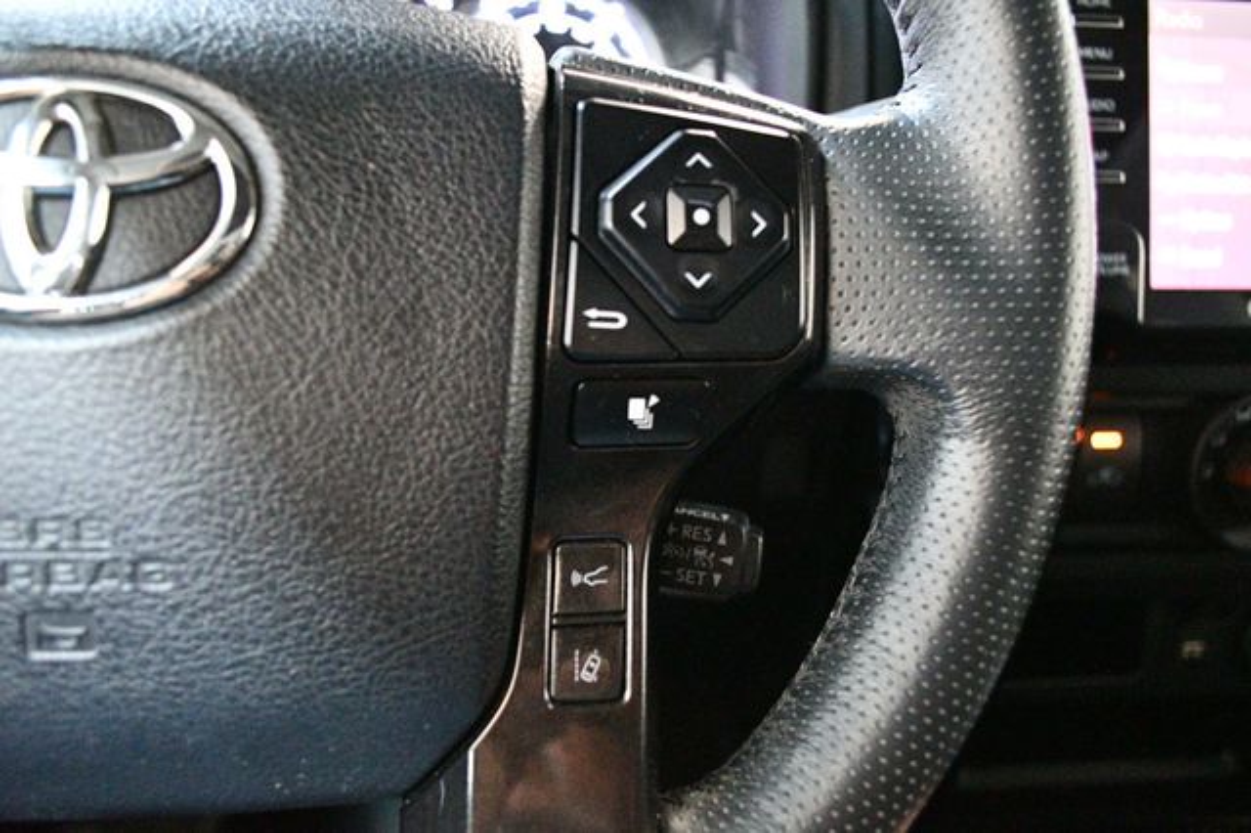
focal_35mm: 30
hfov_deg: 62.0
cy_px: 416
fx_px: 1042
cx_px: 626
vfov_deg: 43.6
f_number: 3.8
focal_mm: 20
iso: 12800
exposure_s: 1/40
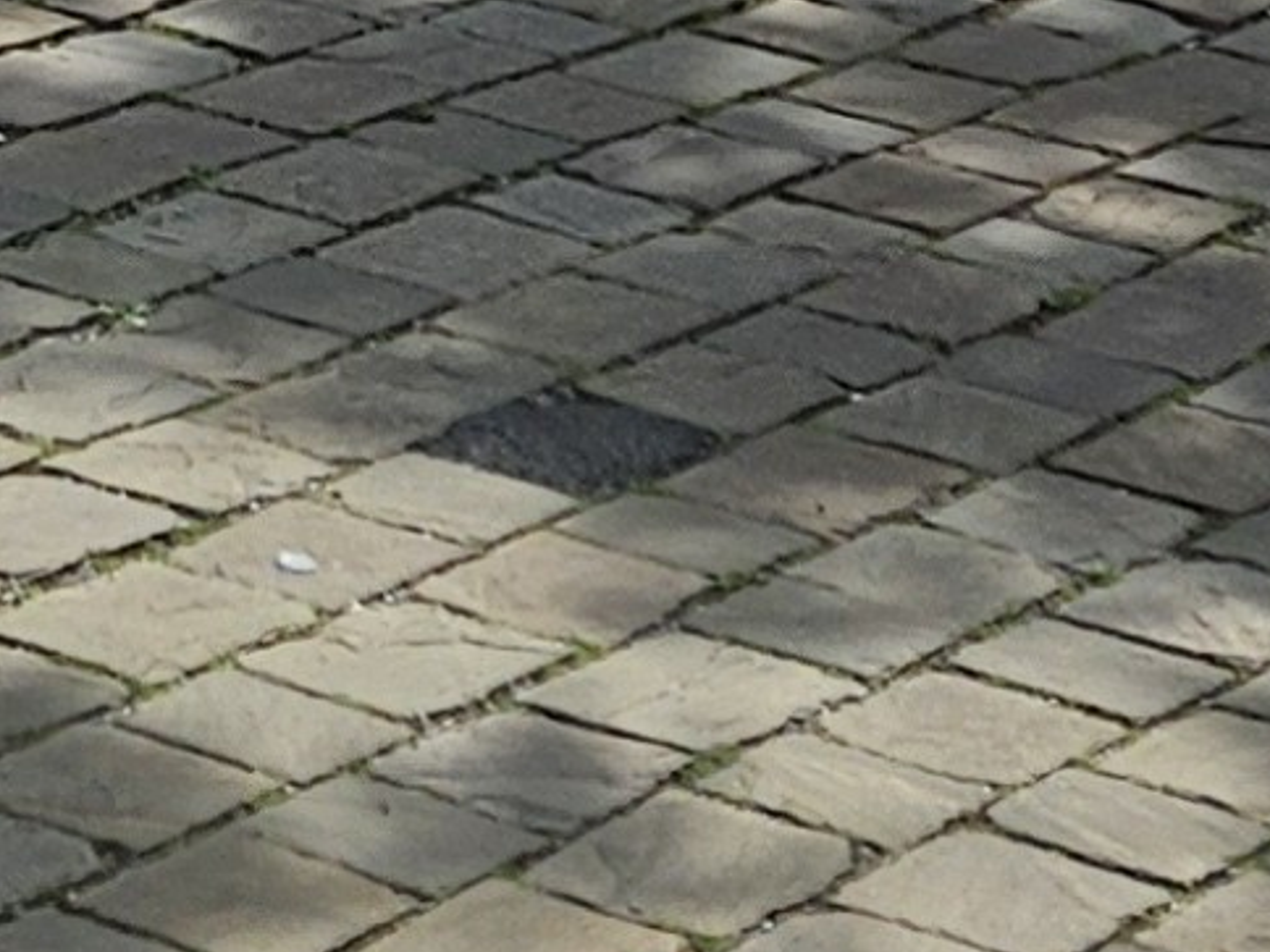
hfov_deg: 9.8
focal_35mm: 190
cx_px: -1063
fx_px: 6971
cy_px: -1747
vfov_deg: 7.1
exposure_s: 1/3333
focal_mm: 5.4
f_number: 1.8
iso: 25
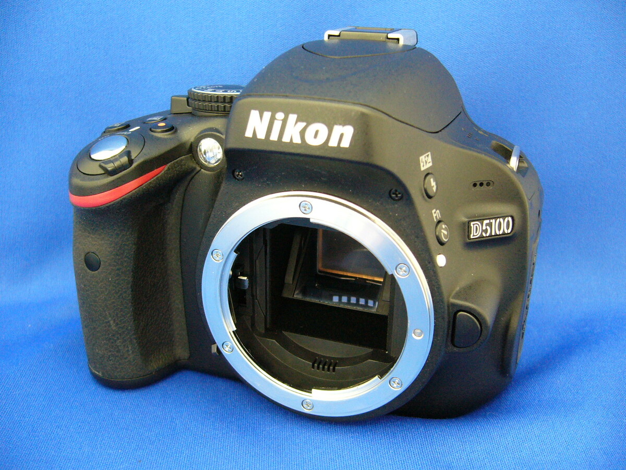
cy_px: 235
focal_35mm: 35
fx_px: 633
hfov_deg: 52.6
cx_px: 313
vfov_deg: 40.7
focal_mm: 5.8
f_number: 2.8
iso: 200
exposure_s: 1/8
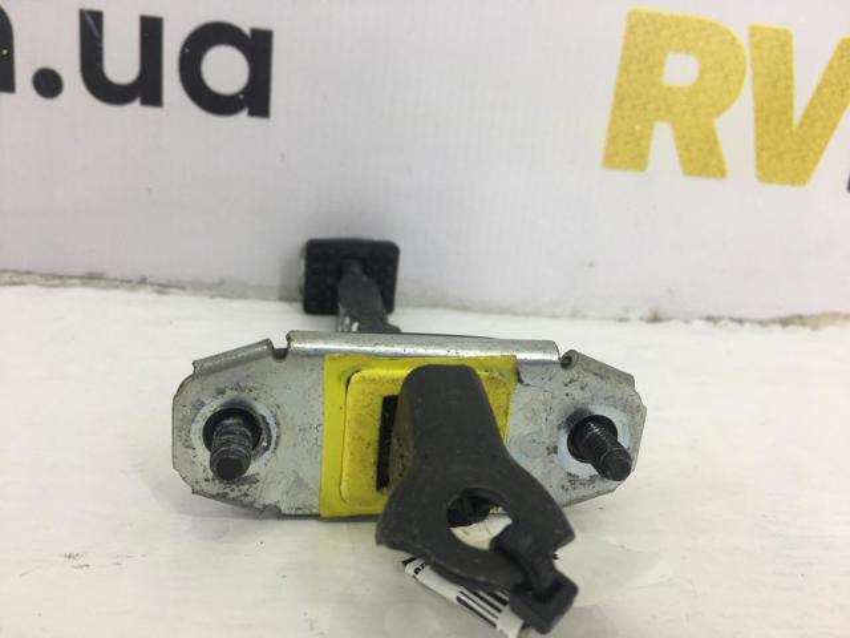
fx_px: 712
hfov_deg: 61.7
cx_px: 425
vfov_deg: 48.2
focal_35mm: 29
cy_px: 319
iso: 40
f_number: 2.2
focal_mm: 4.15
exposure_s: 1/100
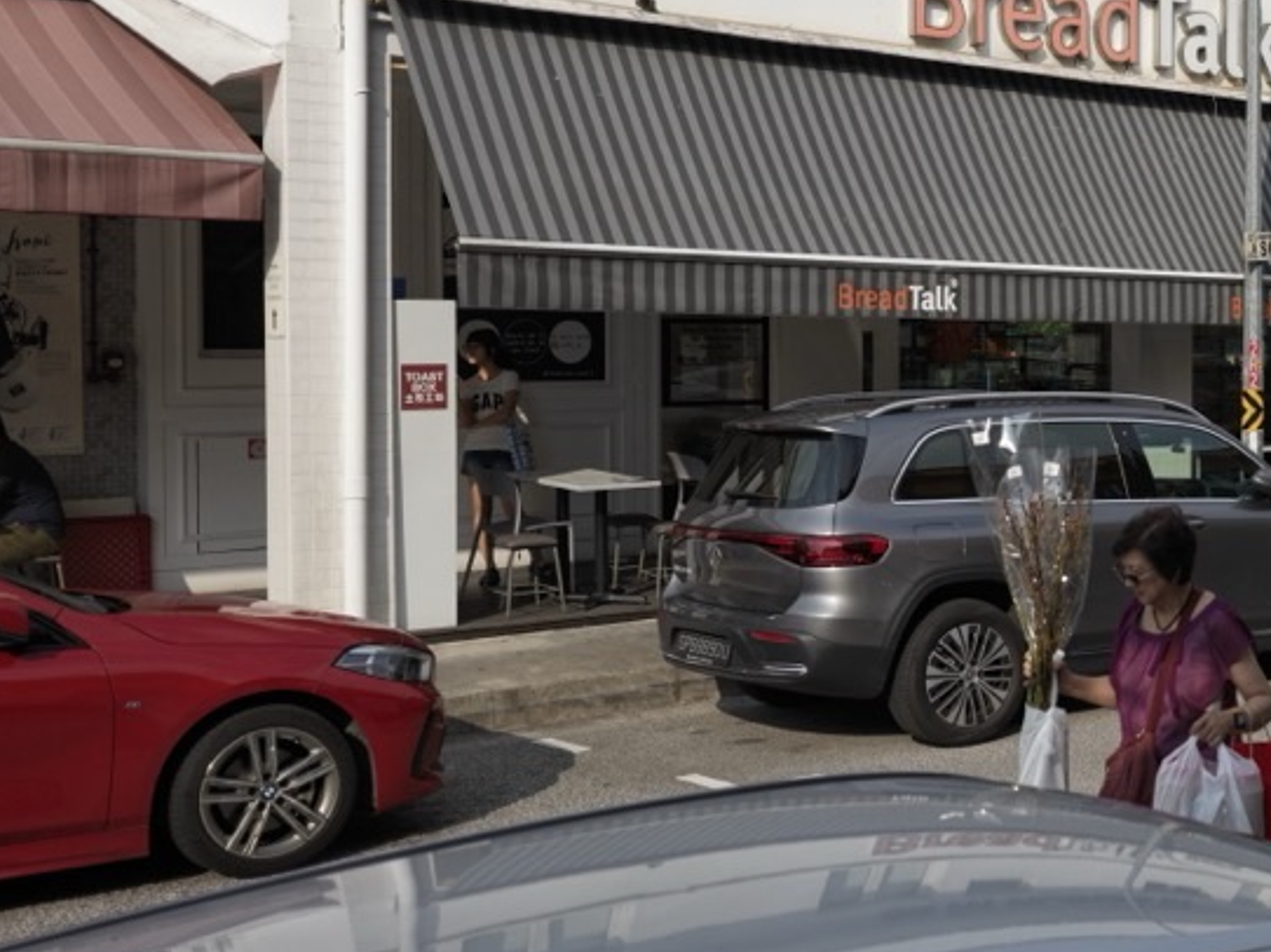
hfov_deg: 33.0
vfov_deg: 28.0
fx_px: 1908
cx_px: 1341
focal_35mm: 52
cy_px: 399
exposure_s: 1/1600
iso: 200
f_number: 4
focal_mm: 28
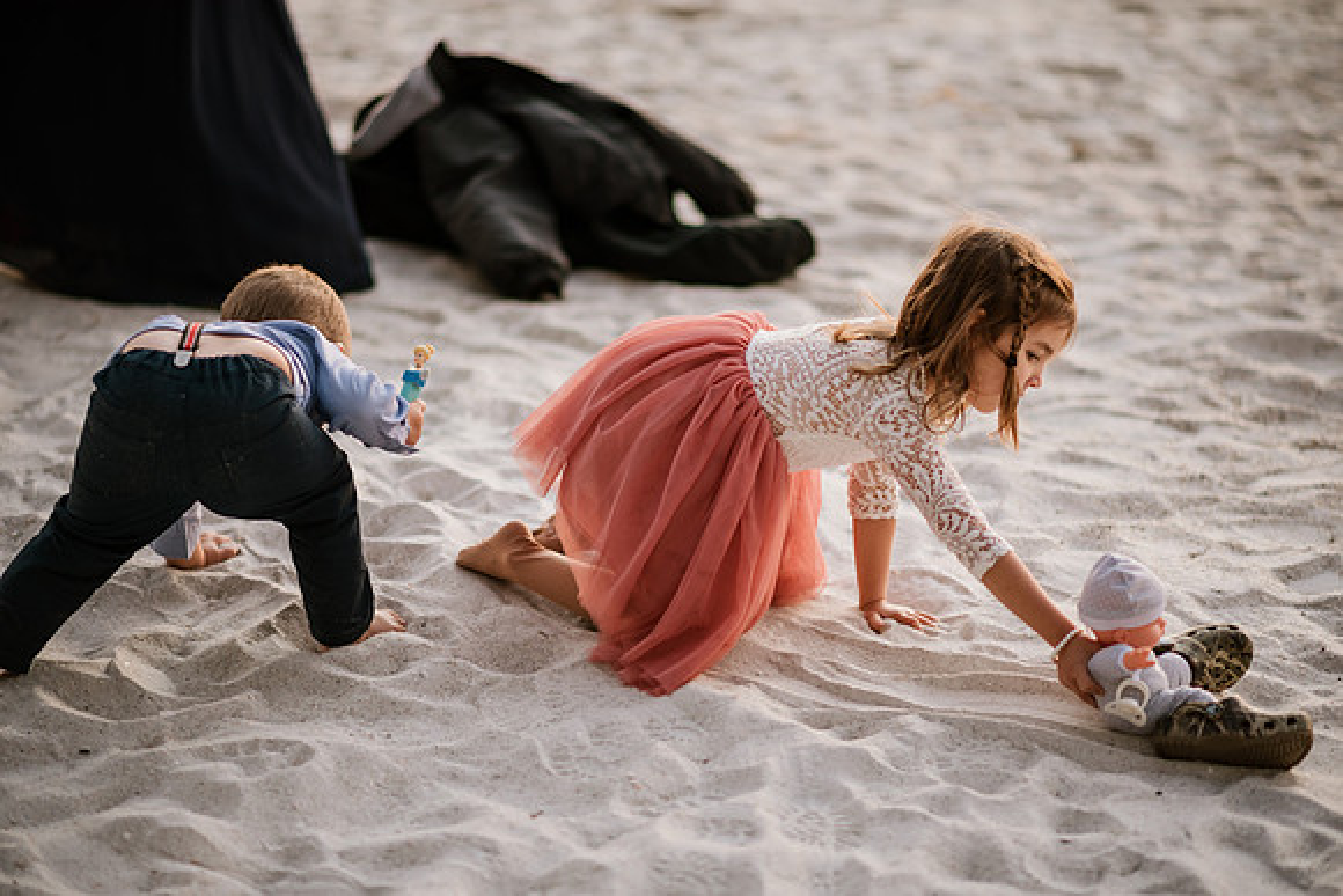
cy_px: 448
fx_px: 3172
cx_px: 672
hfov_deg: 23.9
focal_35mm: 85
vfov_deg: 16.1
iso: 200
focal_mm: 85
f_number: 1.8
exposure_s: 1/160
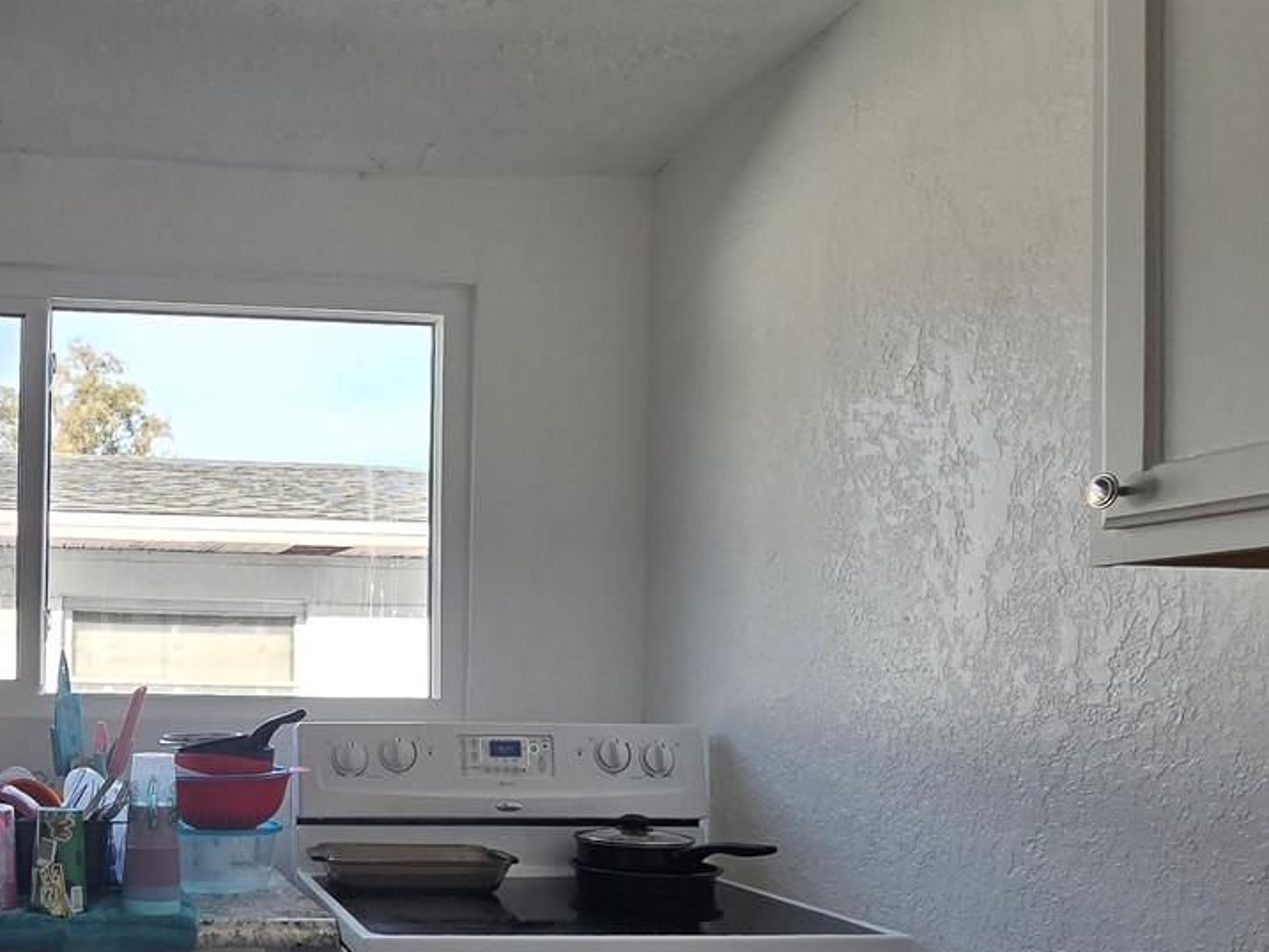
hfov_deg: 54.3
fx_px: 1063
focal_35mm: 29
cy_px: 667
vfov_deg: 47.1
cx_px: 143
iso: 100
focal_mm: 2.2
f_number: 2.2
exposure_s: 1/359
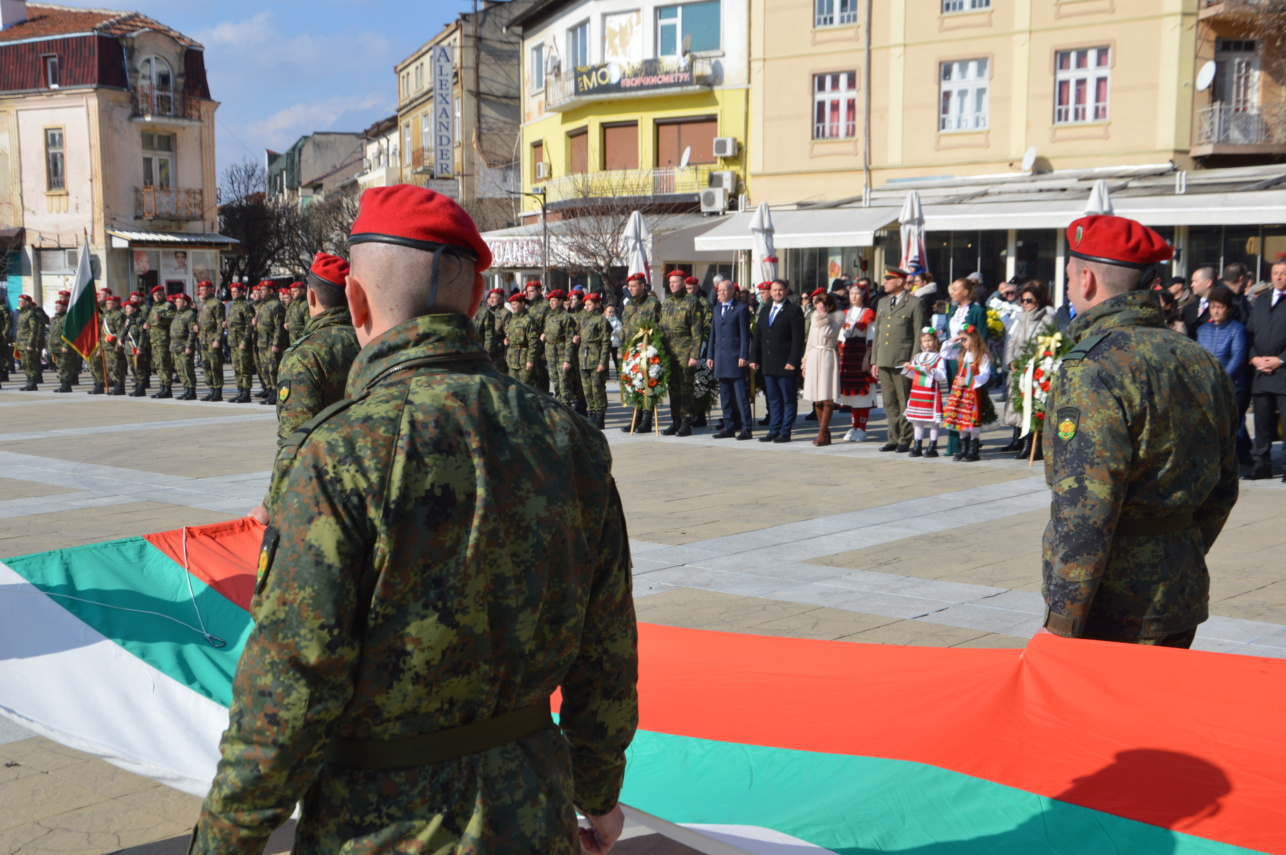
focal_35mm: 45
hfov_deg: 43.6
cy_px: 428
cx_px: 643
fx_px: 1606
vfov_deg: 29.8
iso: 100
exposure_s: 1/320
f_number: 9
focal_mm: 30
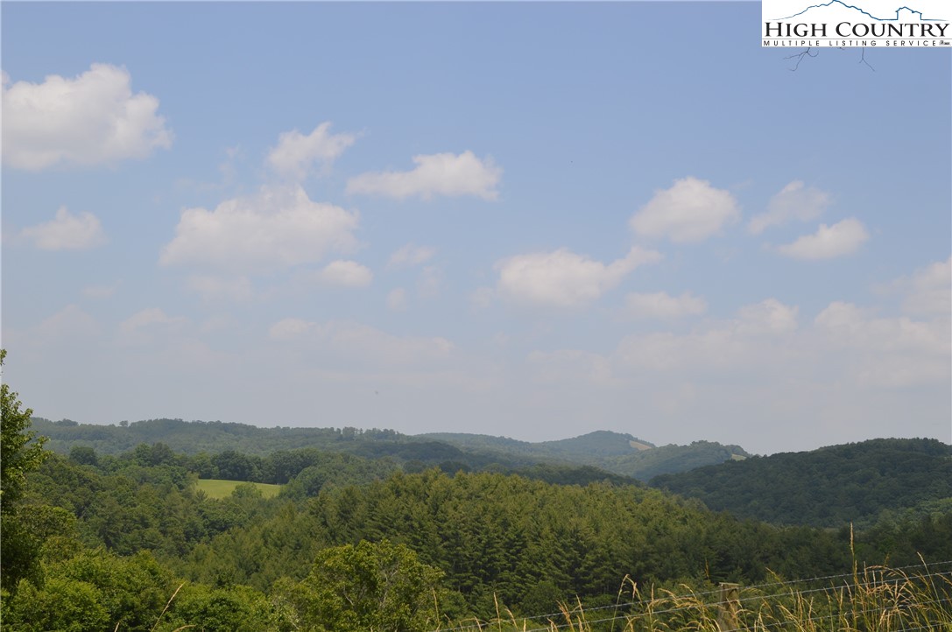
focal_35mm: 39
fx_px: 1030
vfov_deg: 34.1
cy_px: 316
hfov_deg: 49.6
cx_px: 476
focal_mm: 26
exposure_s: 1/320
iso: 100
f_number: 9
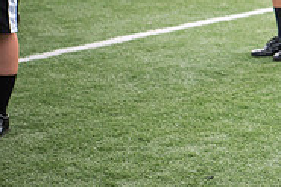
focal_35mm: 220
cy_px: -65
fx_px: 1716
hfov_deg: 9.2
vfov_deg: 6.2
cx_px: 398
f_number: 2.8
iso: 400
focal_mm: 70
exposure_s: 1/2000
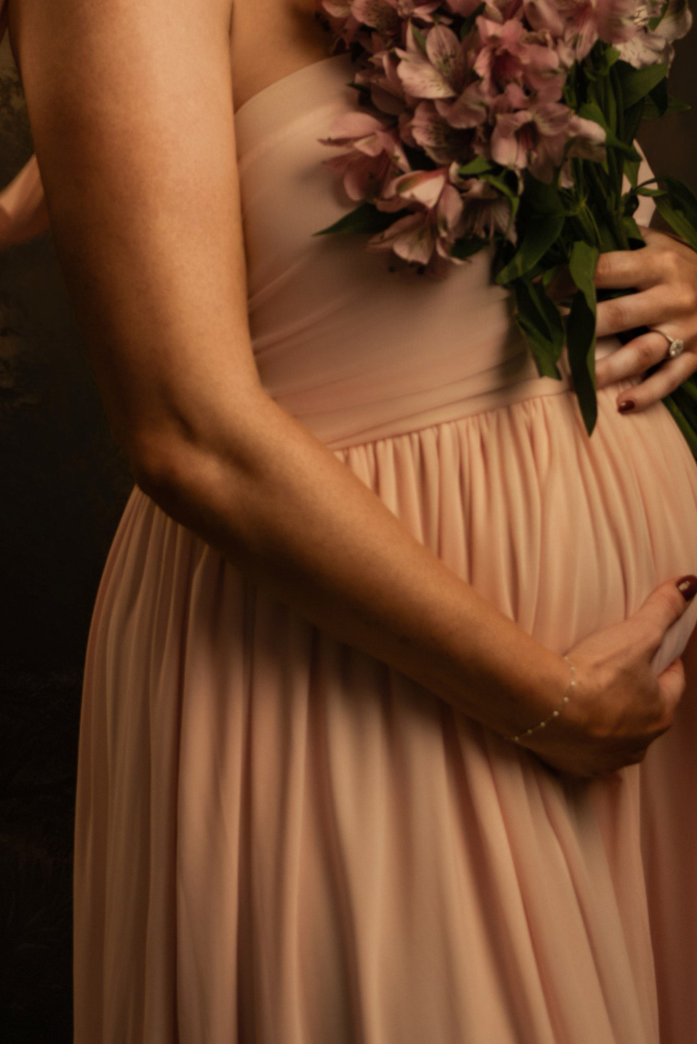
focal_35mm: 131
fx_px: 3802
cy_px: 205
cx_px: 148
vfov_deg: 15.5
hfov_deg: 10.4
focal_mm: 49
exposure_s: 1/160
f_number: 4
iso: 400
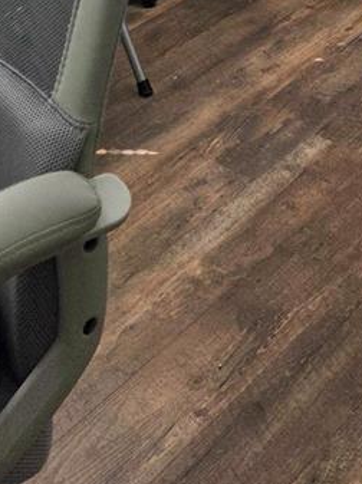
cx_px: 316
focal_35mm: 82
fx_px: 1146
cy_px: -368
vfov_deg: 18.8
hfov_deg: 17.7
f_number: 1.7
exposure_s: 1/182
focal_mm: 6.3
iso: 100
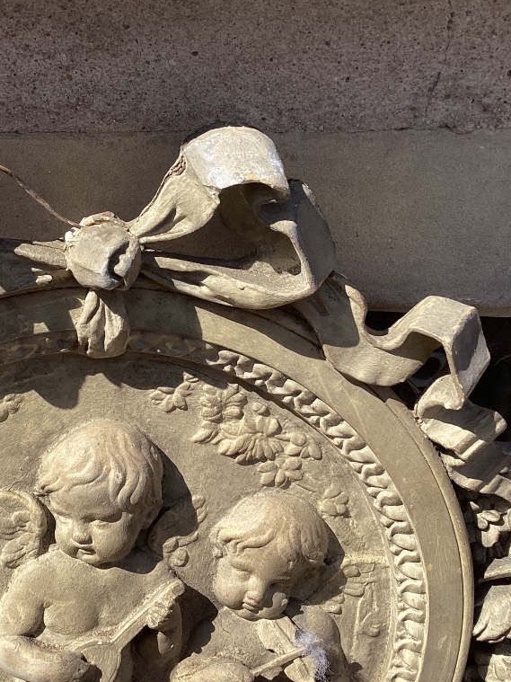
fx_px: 965
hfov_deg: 29.2
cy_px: 335
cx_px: 122
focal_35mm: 49
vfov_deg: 38.9
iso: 25
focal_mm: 3.3
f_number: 2.4
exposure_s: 1/994
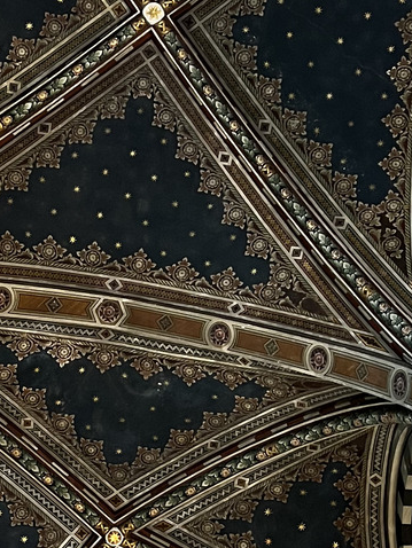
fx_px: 1379
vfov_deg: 22.5
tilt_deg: +84.5
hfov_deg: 16.9
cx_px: 126
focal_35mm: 87
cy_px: 293
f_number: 1.5
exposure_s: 1/25
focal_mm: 5.7
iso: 500
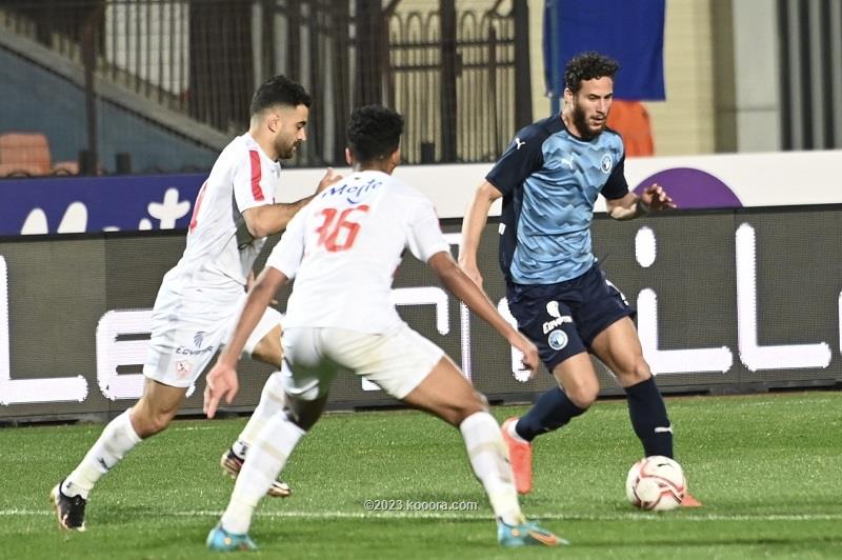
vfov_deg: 6.9
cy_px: 280
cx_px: 421
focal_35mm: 200
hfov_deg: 10.3
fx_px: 4674
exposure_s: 1/1000
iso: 2000
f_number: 2.8
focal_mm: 200
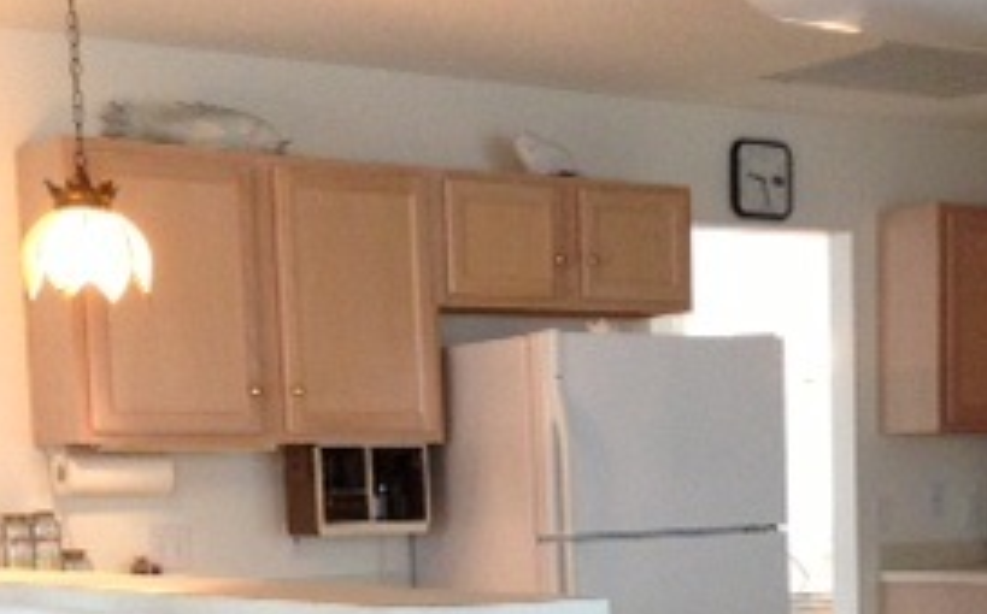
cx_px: 683
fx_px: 2203
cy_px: 643
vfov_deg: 15.5
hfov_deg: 25.1
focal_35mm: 82
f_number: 2.4
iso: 125
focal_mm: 3.3
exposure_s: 1/24
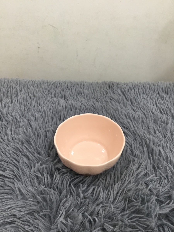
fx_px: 208
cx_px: 87
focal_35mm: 31
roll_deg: +0.0
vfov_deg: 58.4
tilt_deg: -41.8
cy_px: 116
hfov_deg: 45.4
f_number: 2.4
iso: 100
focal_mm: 3.3
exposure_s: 1/33
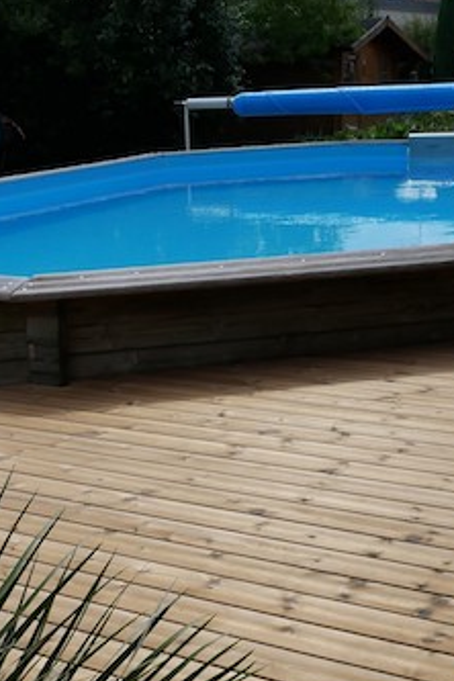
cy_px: 406
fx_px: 1135
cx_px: 125
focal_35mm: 60
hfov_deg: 22.5
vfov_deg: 33.3
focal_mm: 12
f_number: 8
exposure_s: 1/640
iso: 200
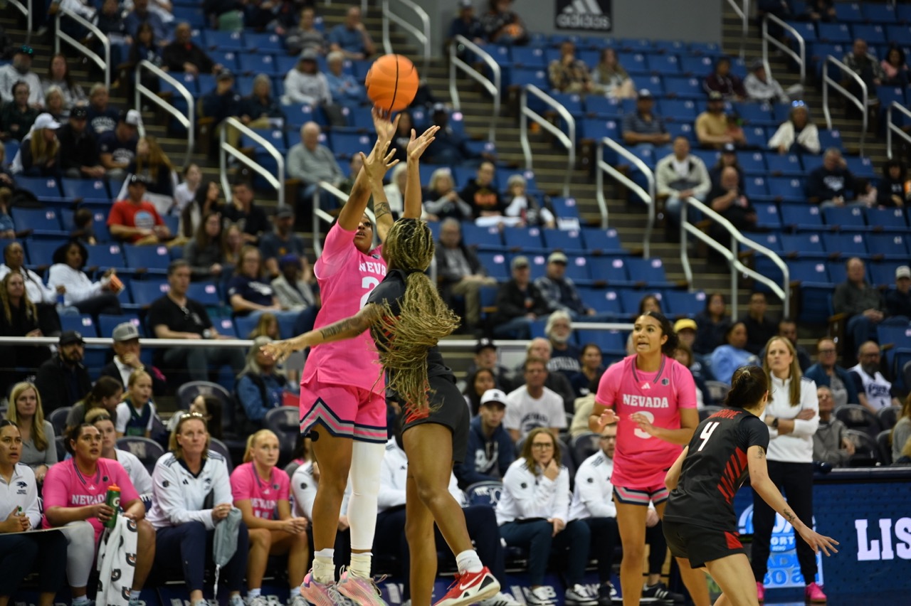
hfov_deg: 16.7
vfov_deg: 11.1
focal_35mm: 123
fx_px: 3111
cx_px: 456
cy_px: 303
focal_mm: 123
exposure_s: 1/200
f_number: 2.8
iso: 800
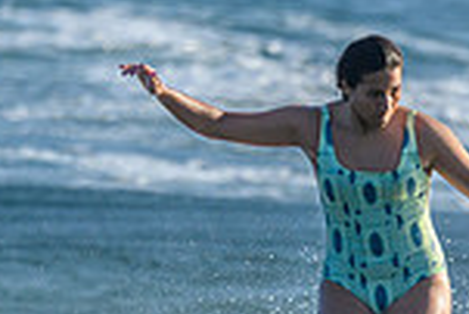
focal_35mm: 3381
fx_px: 44088
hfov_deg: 0.6
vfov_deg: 0.4
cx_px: 547
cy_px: 433
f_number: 6.3
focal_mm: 800
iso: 450
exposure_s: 1/2000
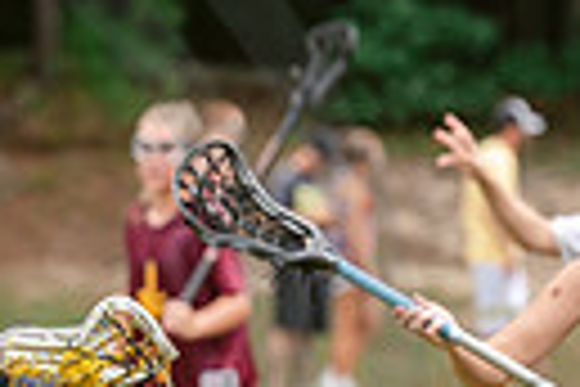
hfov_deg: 3.0
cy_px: 466
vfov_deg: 2.0
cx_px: -364
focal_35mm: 695
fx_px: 11196
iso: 250
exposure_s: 1/1000
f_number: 4
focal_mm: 155
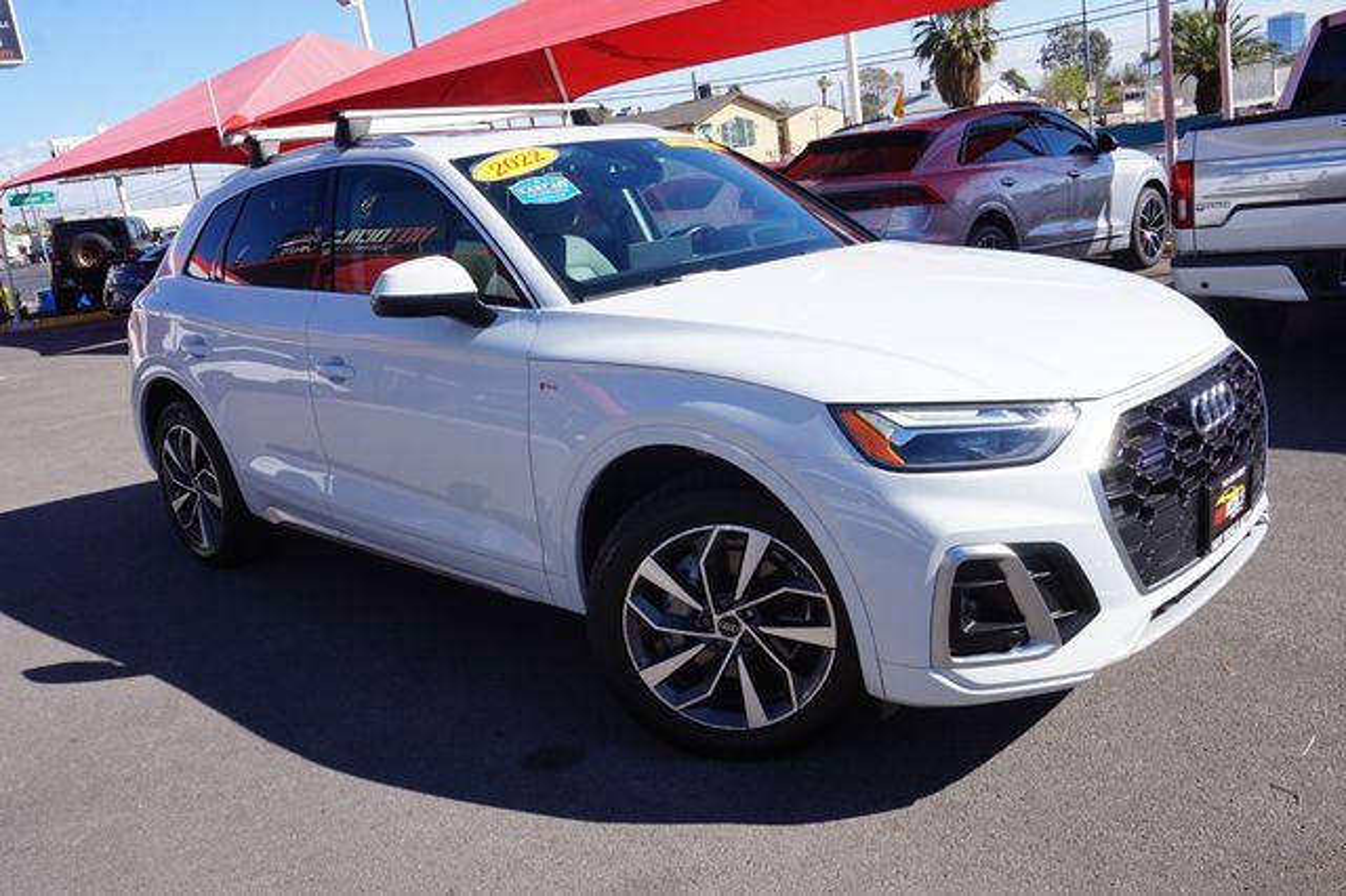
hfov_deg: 62.0
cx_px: 673
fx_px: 1121
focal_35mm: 30
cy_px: 448
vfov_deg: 43.6
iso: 100
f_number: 13
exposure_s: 1/80
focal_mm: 20
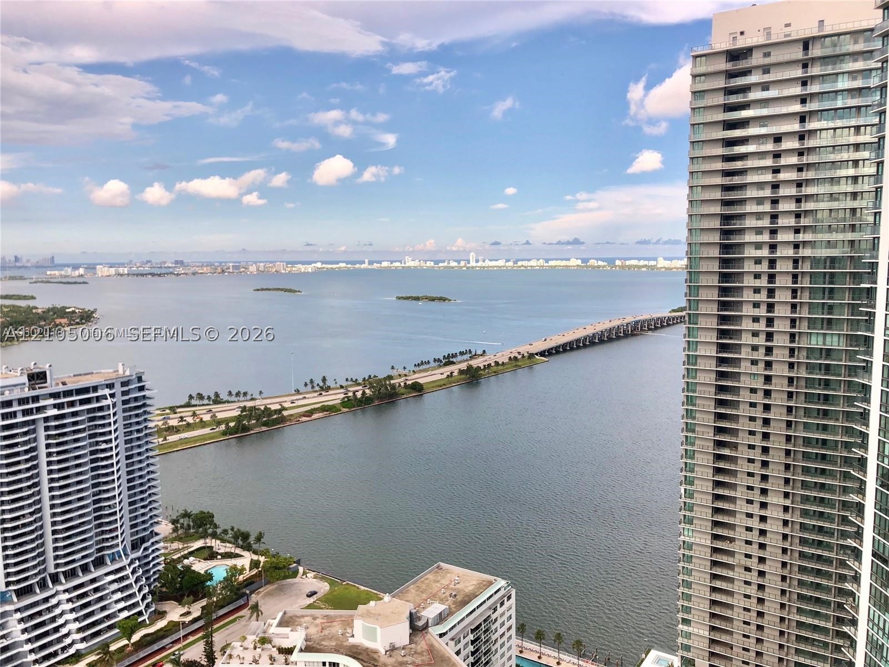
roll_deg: -1.3
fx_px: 719
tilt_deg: -5.9
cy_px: 334
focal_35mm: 28
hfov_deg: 63.4
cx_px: 444
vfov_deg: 49.7
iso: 20
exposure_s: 1/1372
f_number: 1.8
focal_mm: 4
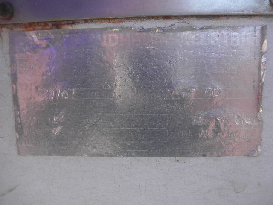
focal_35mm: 28
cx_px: 136
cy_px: 102
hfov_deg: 63.4
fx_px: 221
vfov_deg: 49.7
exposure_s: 1/160
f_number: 3
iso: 64
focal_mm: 5
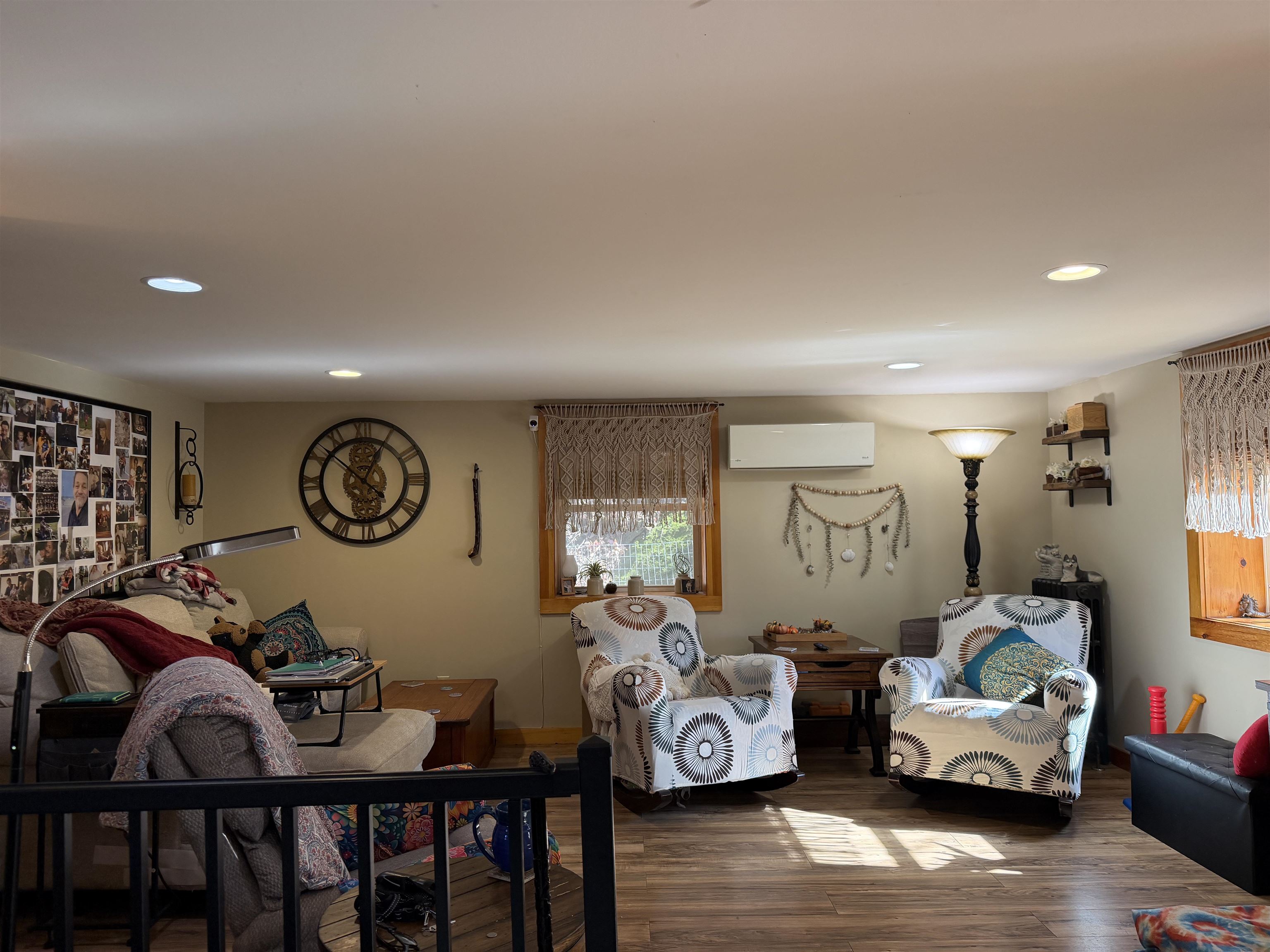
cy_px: 476
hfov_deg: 71.6
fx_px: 881
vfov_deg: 56.8
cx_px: 635
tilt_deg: +3.8
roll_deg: +0.7
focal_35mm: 24
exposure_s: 1/120
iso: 200
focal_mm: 6.76
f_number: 1.78
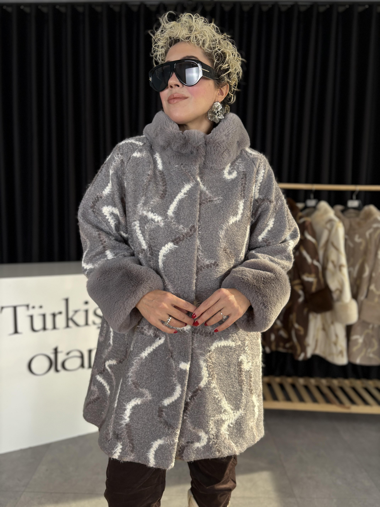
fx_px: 381
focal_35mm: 26
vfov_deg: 67.3
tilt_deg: -6.6
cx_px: 190
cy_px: 254
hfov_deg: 53.1
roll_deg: -1.7
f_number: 1.6
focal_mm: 5.96
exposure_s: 1/69
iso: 125
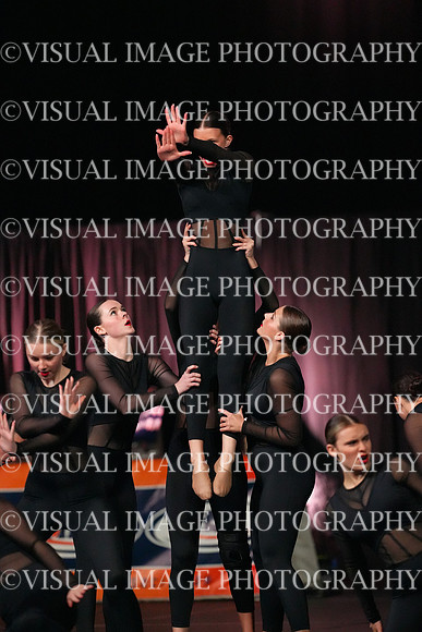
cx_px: 211
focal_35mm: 300
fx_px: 5271
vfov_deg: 6.9
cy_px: 316
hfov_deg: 4.6
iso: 16000
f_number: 3.5
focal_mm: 300
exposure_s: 1/1250
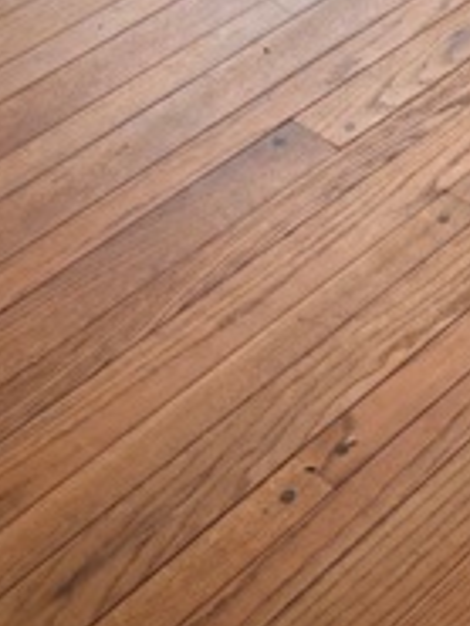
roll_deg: -1.2
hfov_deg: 15.1
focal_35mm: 90
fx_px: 1627
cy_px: 41
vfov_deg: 21.2
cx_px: 730
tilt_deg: -39.1
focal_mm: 5.96
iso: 50
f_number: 1.6
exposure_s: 1/121
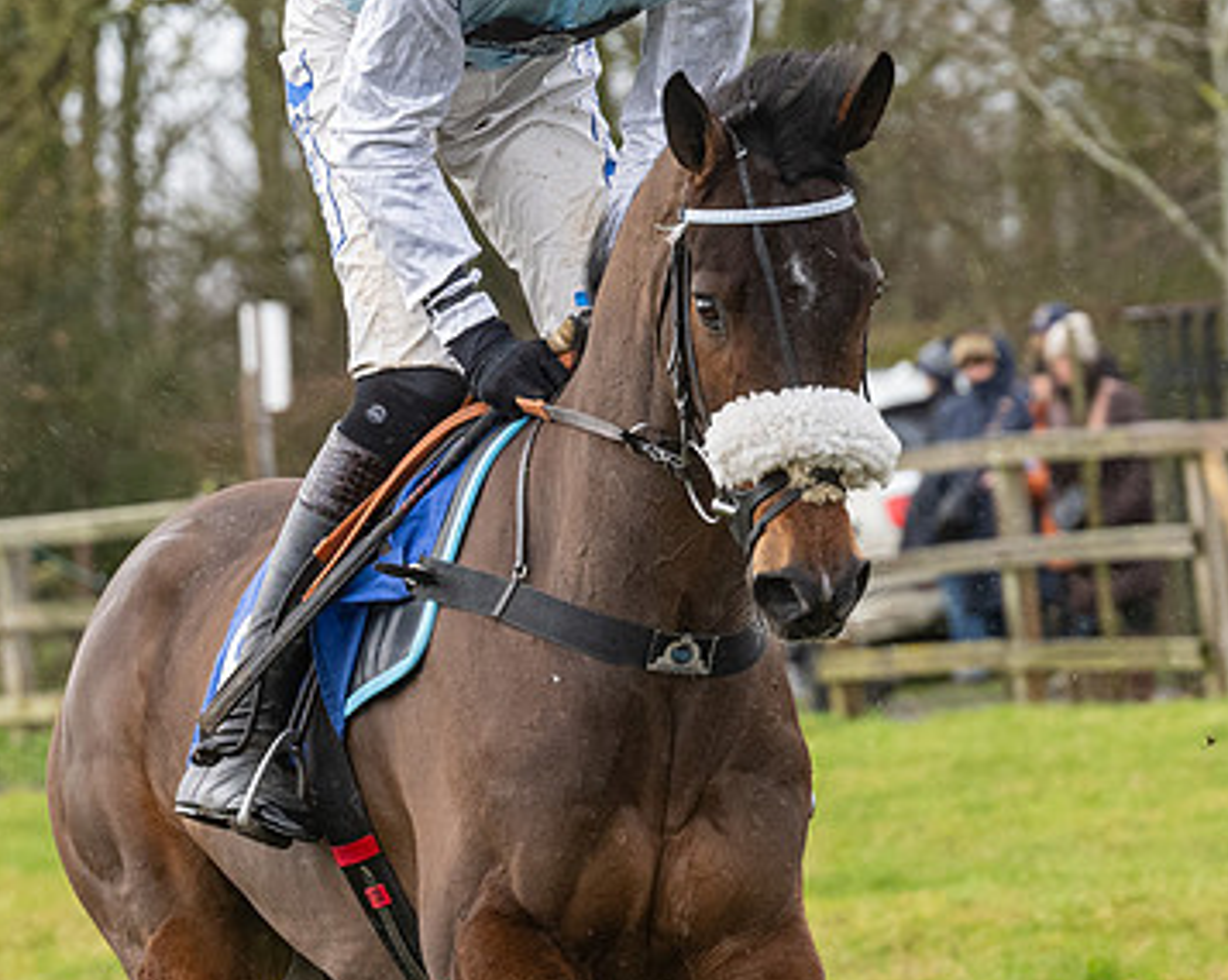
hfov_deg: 4.4
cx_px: 642
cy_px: 182
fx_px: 15833
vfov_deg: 3.5
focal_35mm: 436
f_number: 5
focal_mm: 135
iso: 800
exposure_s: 1/500
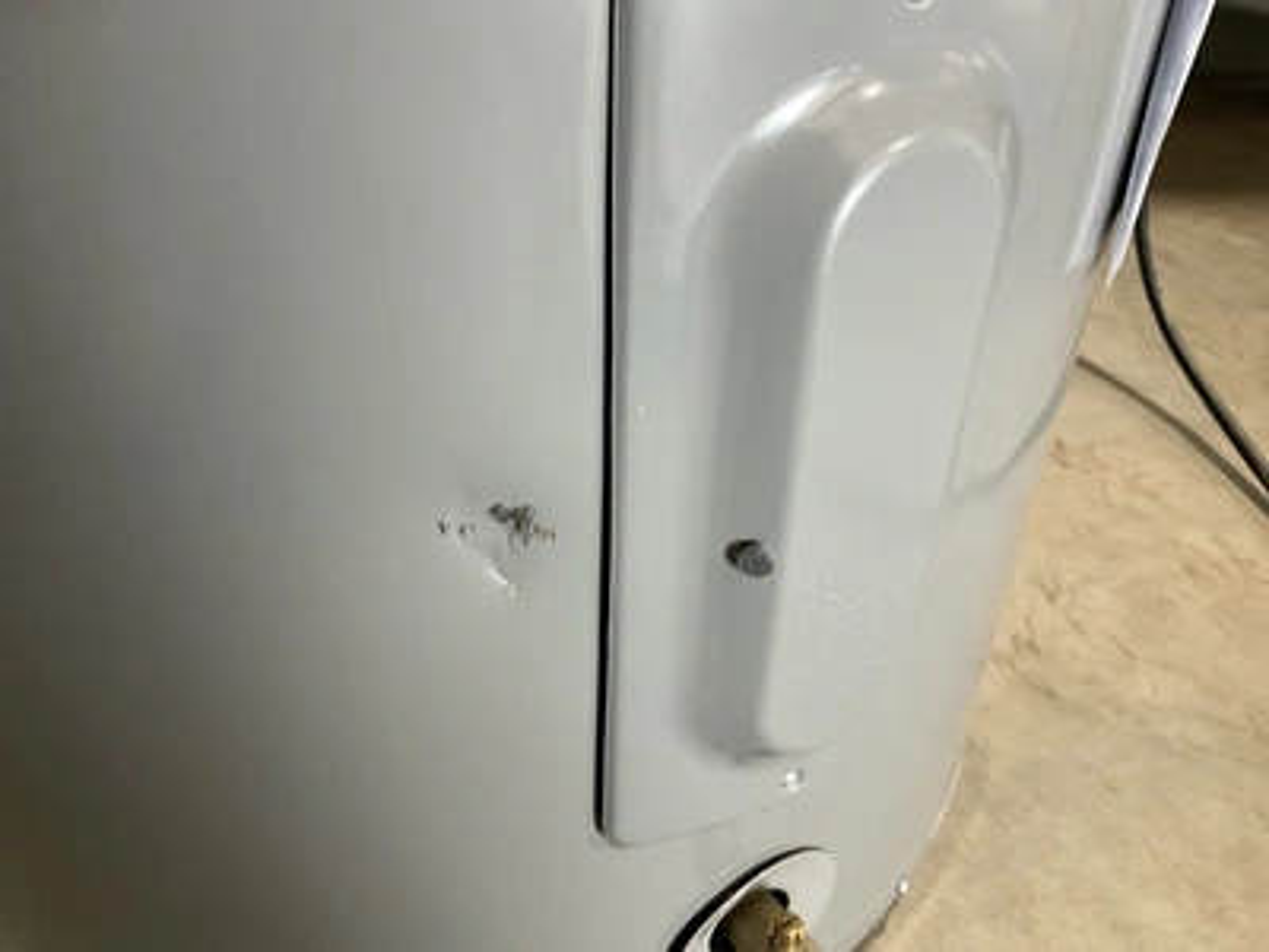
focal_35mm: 29
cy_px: 476
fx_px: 1063
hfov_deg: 61.7
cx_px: 634
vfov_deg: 48.2
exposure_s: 1/60
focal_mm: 3
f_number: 1.8
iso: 125
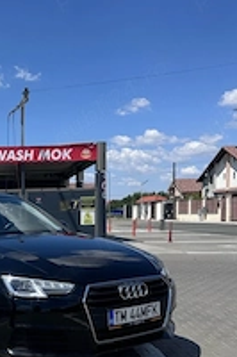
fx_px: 495
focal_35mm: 50
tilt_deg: -3.3
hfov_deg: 25.8
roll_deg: -0.9
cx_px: 7
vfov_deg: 38.7
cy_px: 264
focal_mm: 6.86
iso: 80
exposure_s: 1/6211
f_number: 1.78
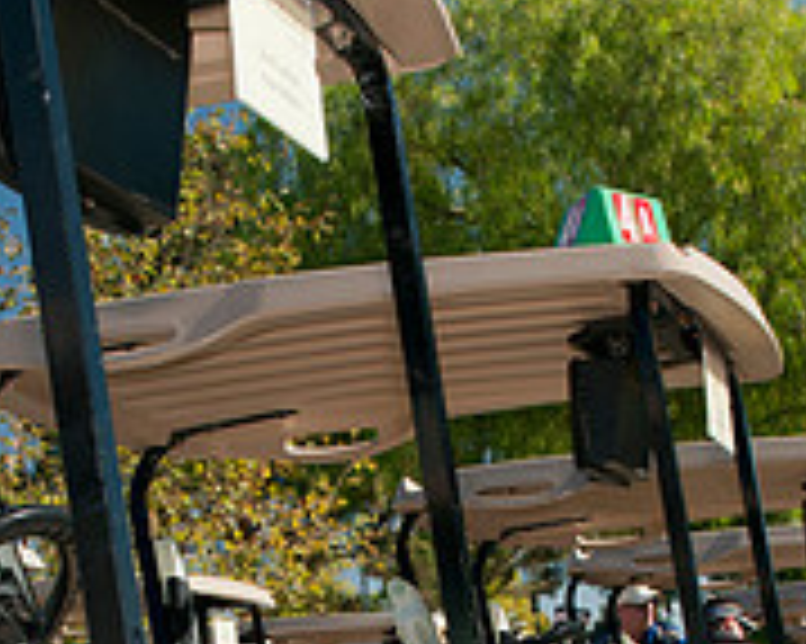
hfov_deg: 20.3
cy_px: 777
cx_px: 272
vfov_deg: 15.7
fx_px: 2241
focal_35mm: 94
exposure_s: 1/200
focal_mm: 20
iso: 200
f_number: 7.1
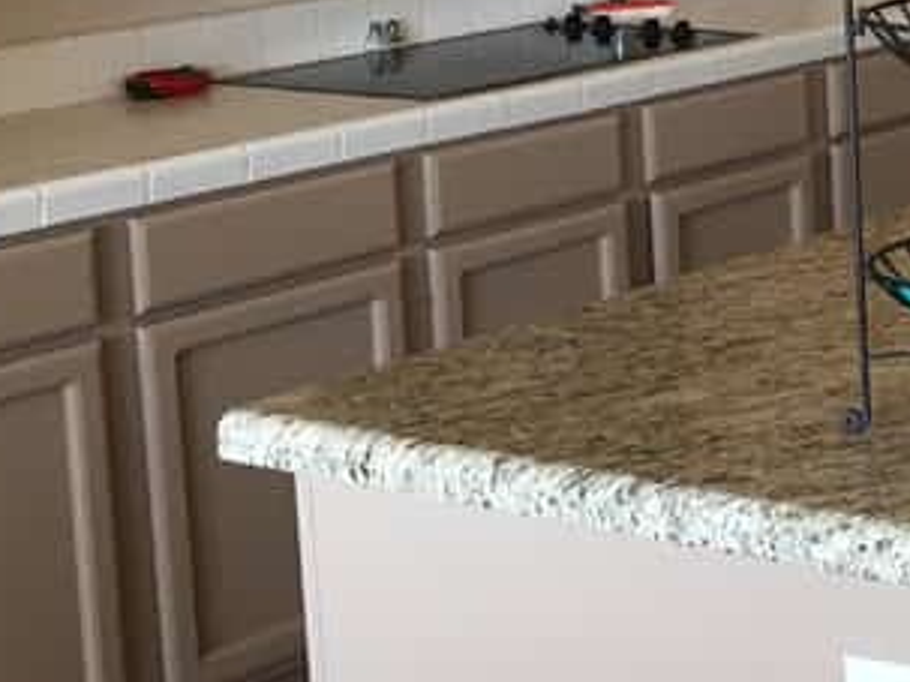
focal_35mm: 98
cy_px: -36
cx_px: 1496
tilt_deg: -5.3
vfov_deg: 14.8
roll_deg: +0.8
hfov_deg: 17.3
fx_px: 2575
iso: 25
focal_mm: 4.15
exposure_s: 1/15
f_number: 2.2
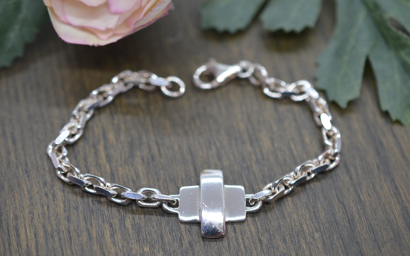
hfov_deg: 33.0
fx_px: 693
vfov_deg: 21.0
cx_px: 208
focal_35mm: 62
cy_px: 137
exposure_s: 1/2000
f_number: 4
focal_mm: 40
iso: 2500
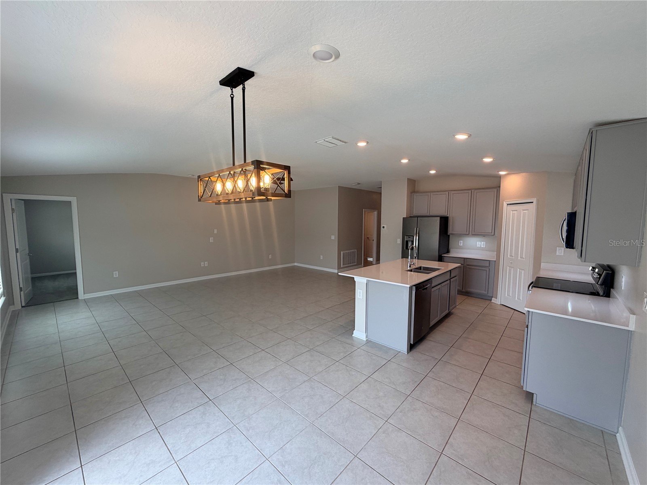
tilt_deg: -4.7
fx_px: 262
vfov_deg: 85.7
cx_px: 324
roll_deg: -0.5
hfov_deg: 102.1
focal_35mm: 14
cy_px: 242
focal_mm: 2.22
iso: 100
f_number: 2.2
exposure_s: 1/120
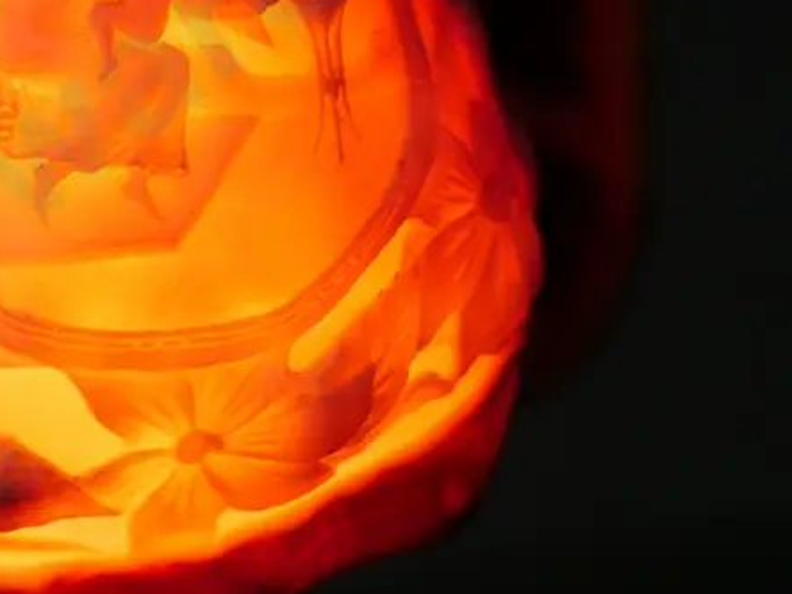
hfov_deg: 18.3
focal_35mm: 106
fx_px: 2425
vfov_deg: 13.9
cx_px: 80
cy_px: 128
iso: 3200
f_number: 5
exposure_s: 1/1300
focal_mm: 23
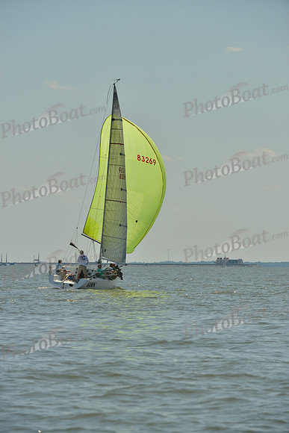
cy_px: 216
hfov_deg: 6.2
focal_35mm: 220
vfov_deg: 9.4
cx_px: 144
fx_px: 2647
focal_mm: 220
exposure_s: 1/1250
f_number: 8
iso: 200
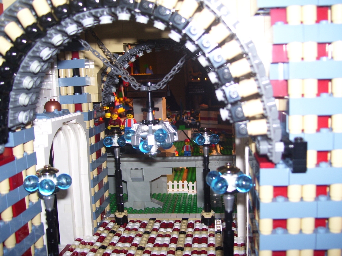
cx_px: 171
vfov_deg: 38.7
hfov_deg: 50.1
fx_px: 366
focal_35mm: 37
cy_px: 128
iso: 80
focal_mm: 6
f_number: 2.7
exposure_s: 1/60
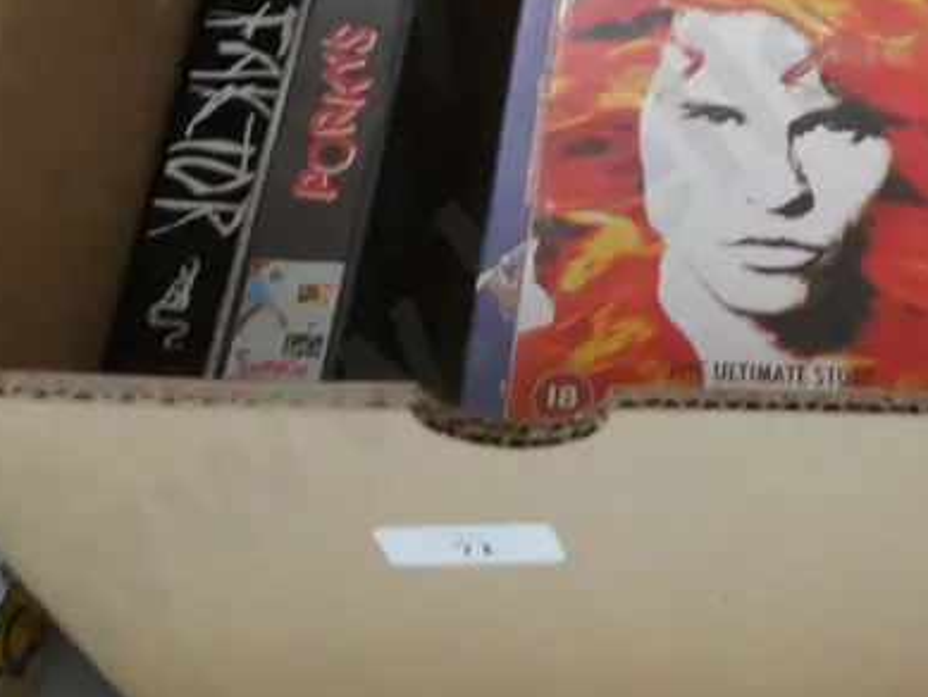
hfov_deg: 23.3
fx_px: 2119
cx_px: 1014
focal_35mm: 79
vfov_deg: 17.9
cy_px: -97
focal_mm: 15
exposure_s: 1/40
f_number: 3.6
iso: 3200
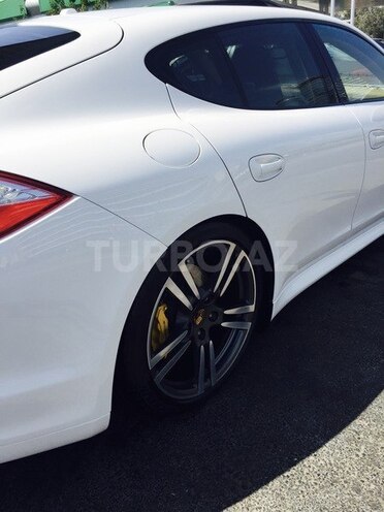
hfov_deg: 48.2
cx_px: 192
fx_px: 429
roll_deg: +5.7
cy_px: 256
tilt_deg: -22.2
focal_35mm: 29
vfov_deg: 61.7
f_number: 2.2
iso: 32
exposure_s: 1/1980
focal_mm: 4.15
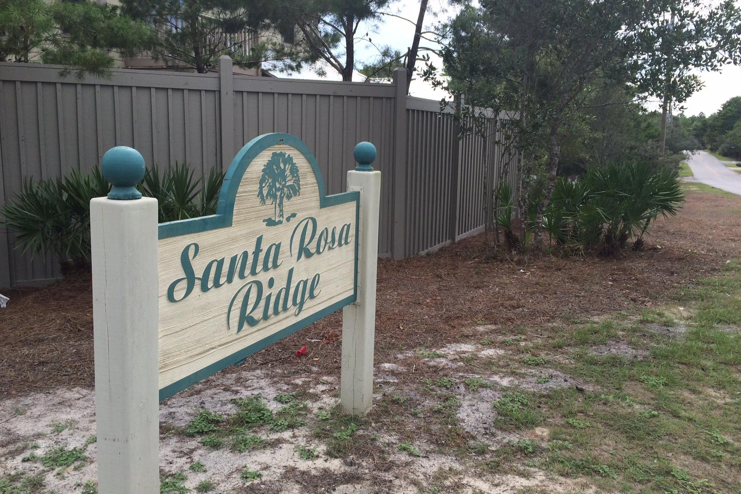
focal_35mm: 31
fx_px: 638
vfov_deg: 42.3
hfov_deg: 60.3
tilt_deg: -9.2
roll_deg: -0.8
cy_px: 240
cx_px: 370
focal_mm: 4.15
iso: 32
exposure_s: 1/954
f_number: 2.2
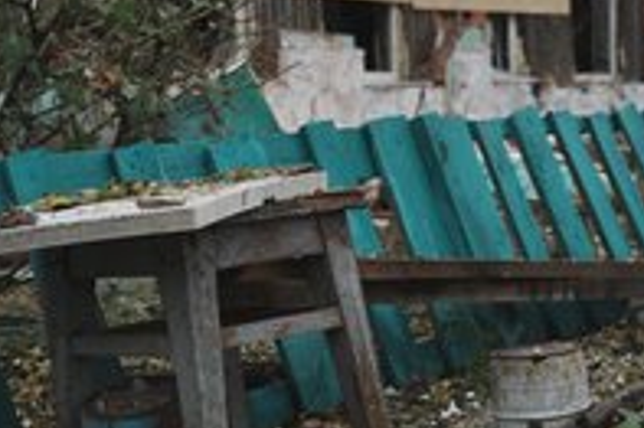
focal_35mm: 77
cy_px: 157
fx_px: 1376
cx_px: 317
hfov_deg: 26.3
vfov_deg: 17.7
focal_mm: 38
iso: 200
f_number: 4
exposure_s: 1/800
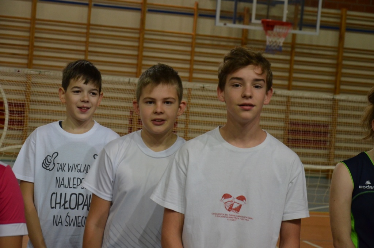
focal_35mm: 105
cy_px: 124
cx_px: 187
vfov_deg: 13.0
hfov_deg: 19.5
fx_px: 1088
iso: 1800
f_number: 5.3
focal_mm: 70
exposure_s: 1/125
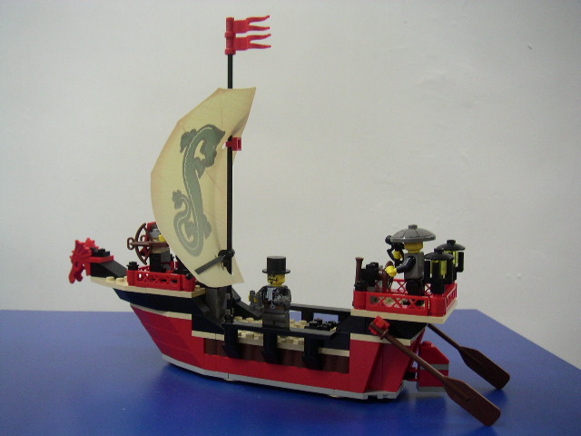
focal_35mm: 37
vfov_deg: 38.7
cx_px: 290
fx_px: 621
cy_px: 218
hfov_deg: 50.1
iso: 100
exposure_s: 1/25
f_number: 2.8
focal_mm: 5.7
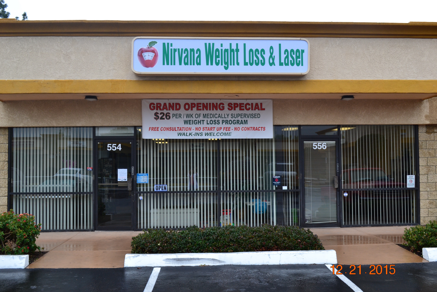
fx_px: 473
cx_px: 218
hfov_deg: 49.6
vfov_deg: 34.2
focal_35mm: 39
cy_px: 146
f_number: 9
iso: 400
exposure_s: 1/125
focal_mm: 26
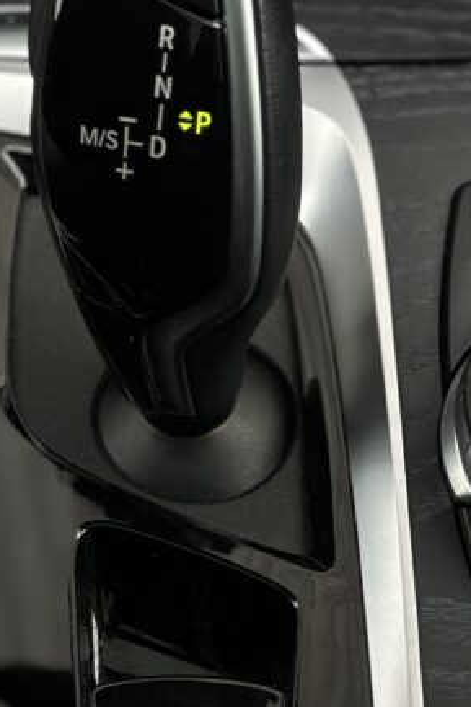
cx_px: 279
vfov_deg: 10.9
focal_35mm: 189
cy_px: 388
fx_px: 3712
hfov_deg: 7.3
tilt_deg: -52.4
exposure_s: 1/99
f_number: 2.8
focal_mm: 9
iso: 100
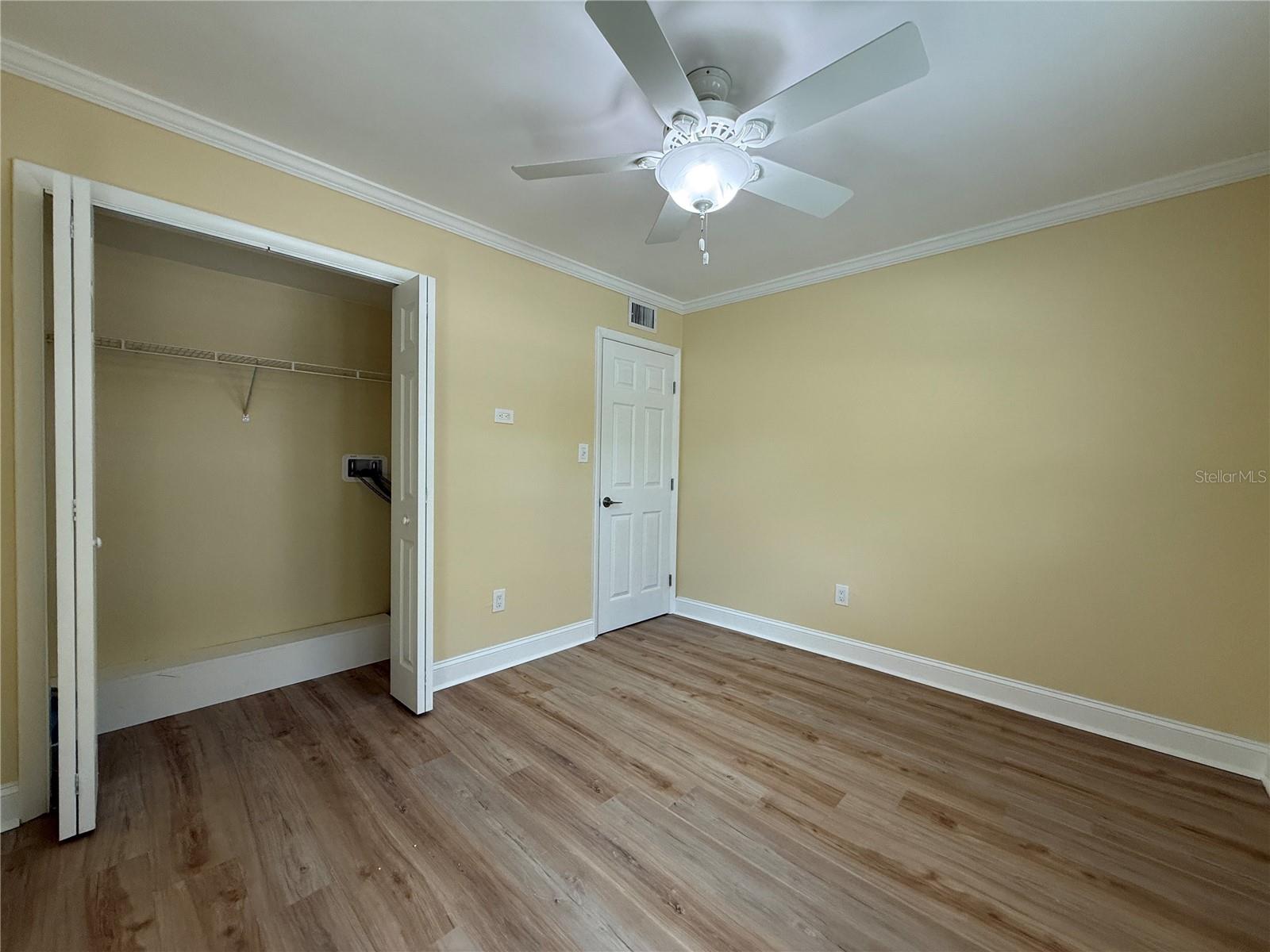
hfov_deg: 102.1
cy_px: 476
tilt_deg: -1.7
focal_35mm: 14
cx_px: 635
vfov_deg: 85.7
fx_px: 514
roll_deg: -1.5
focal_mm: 2.22
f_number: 2.2
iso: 160
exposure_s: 1/120
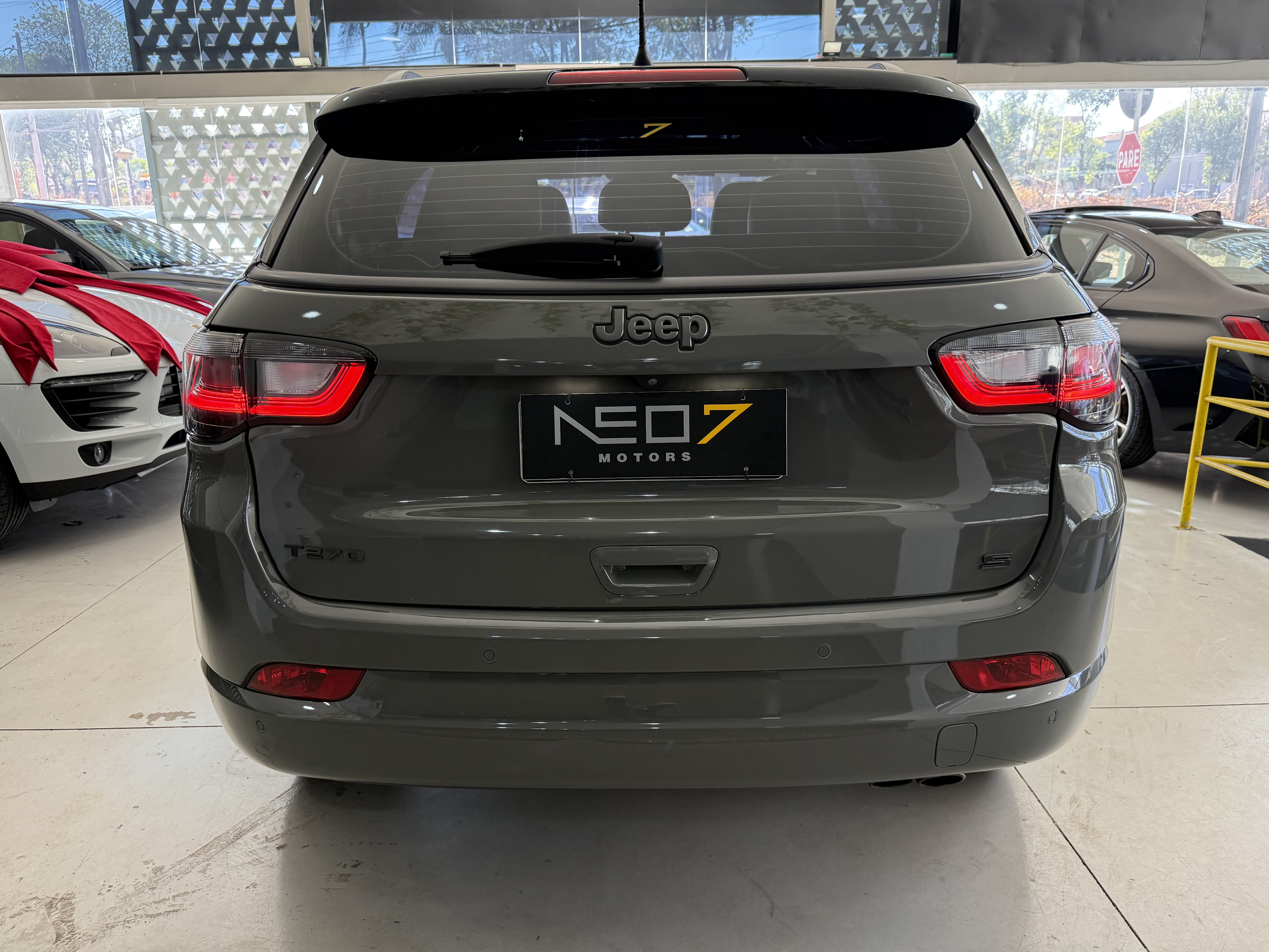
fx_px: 880
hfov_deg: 71.6
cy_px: 476
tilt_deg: -15.3
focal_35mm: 24
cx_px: 634
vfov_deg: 56.8
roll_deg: +1.0
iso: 200
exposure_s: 1/161
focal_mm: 6.76
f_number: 1.78
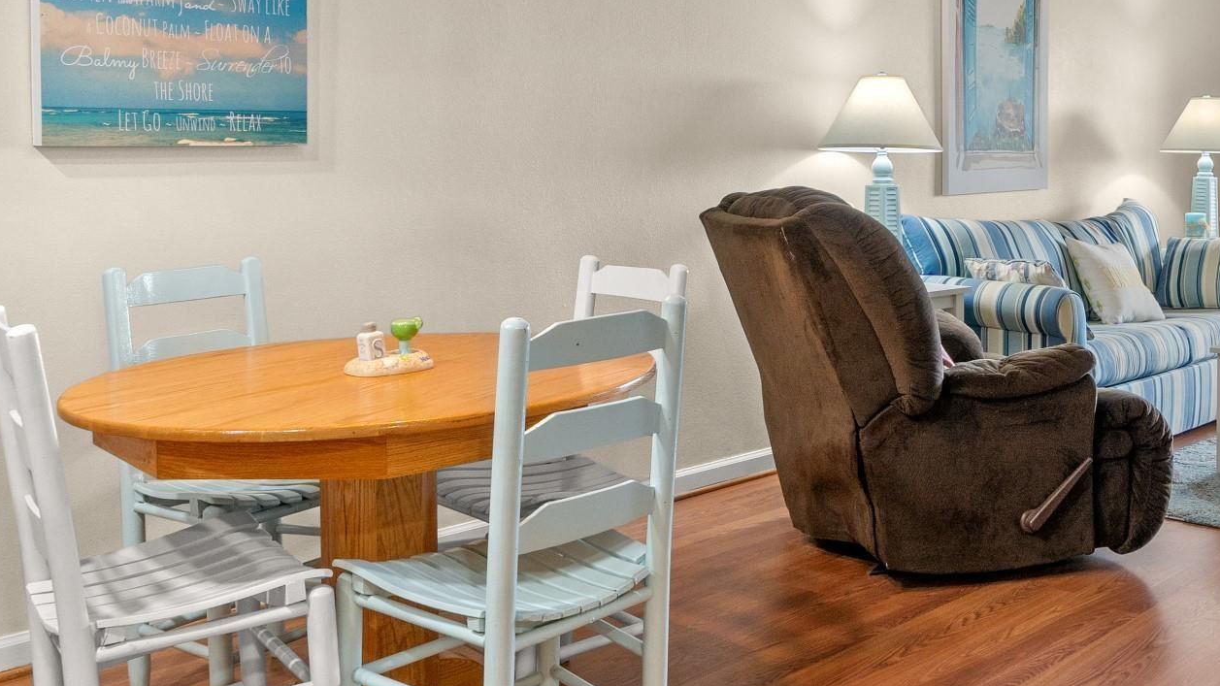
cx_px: 869
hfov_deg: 49.1
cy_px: 175
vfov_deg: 29.3
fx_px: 1294
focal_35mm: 40
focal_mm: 16
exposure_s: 1/8
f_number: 8
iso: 320
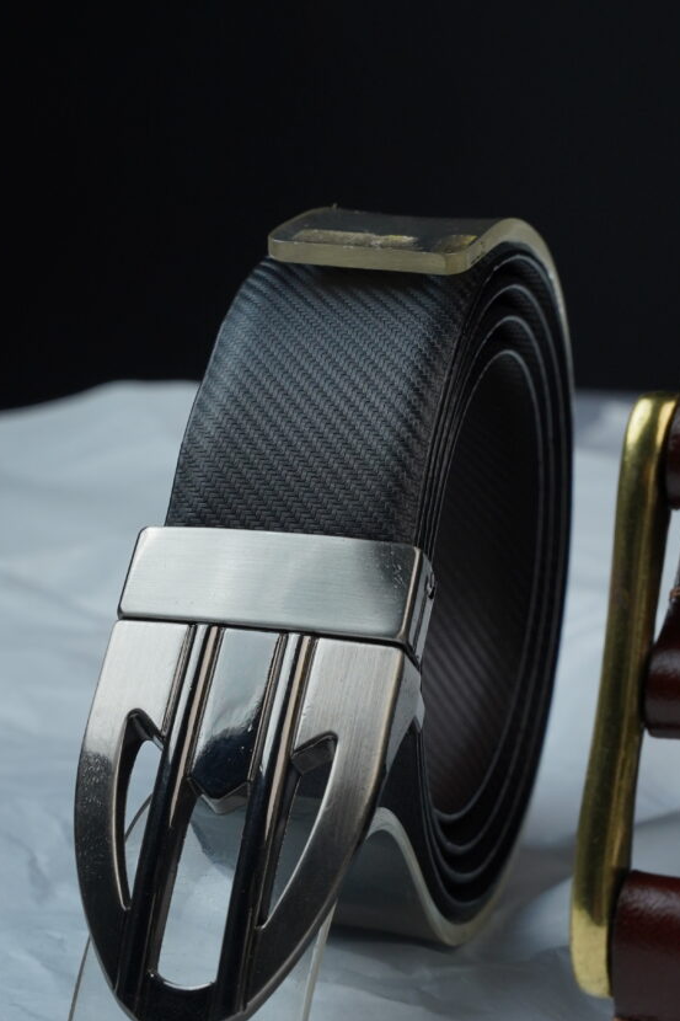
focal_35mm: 77
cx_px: 318
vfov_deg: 26.3
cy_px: 533
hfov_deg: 17.7
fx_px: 2182
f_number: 13
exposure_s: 1/100
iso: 800
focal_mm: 47.4
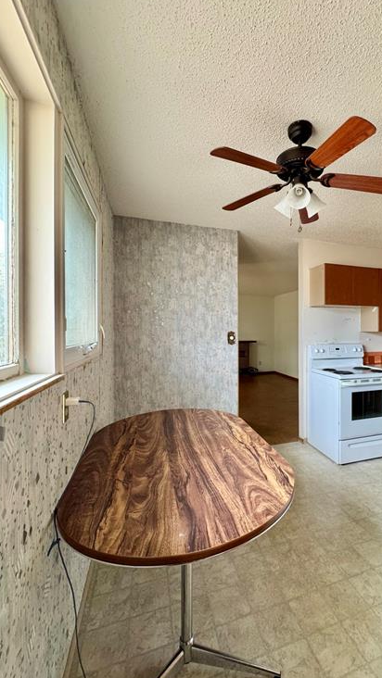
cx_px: 260
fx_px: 288
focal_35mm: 16
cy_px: 331
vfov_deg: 99.3
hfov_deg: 65.1
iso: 320
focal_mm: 2.22
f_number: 2.2
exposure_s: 1/77
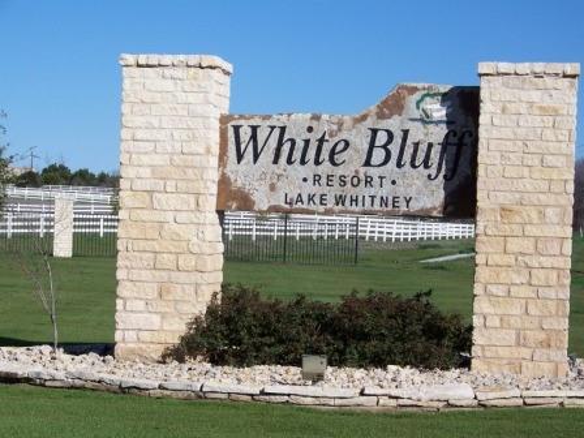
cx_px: 292
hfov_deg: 18.5
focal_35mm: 106
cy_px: 219
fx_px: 1788
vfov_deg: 14.0
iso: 64
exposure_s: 1/640
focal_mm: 17.6
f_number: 4.5
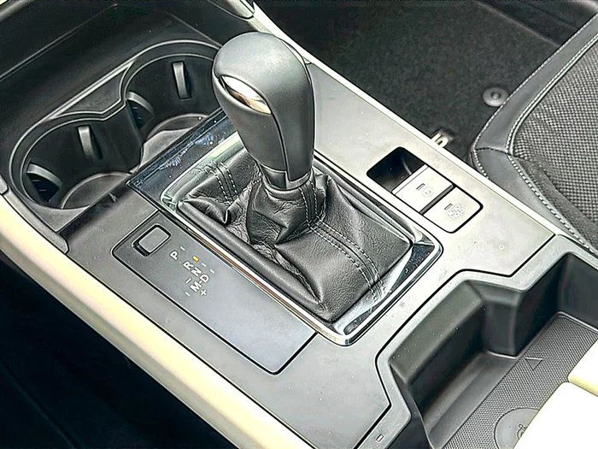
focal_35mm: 37
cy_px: 224
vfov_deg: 38.7
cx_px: 299
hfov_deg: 50.1
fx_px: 639
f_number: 1.78
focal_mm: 6.86
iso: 50
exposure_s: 1/104
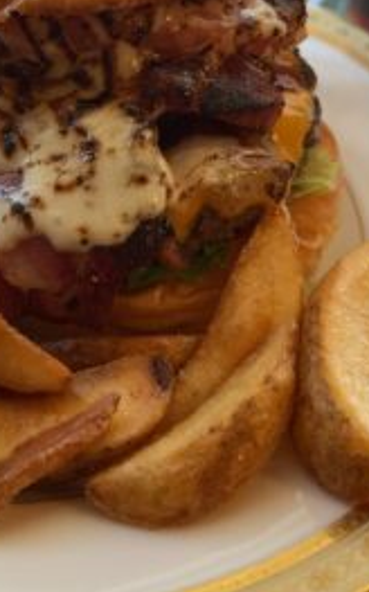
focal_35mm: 62
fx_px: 999
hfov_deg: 20.8
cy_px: 126
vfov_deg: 32.2
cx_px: 112
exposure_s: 1/60
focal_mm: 6.76
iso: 125
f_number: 1.78
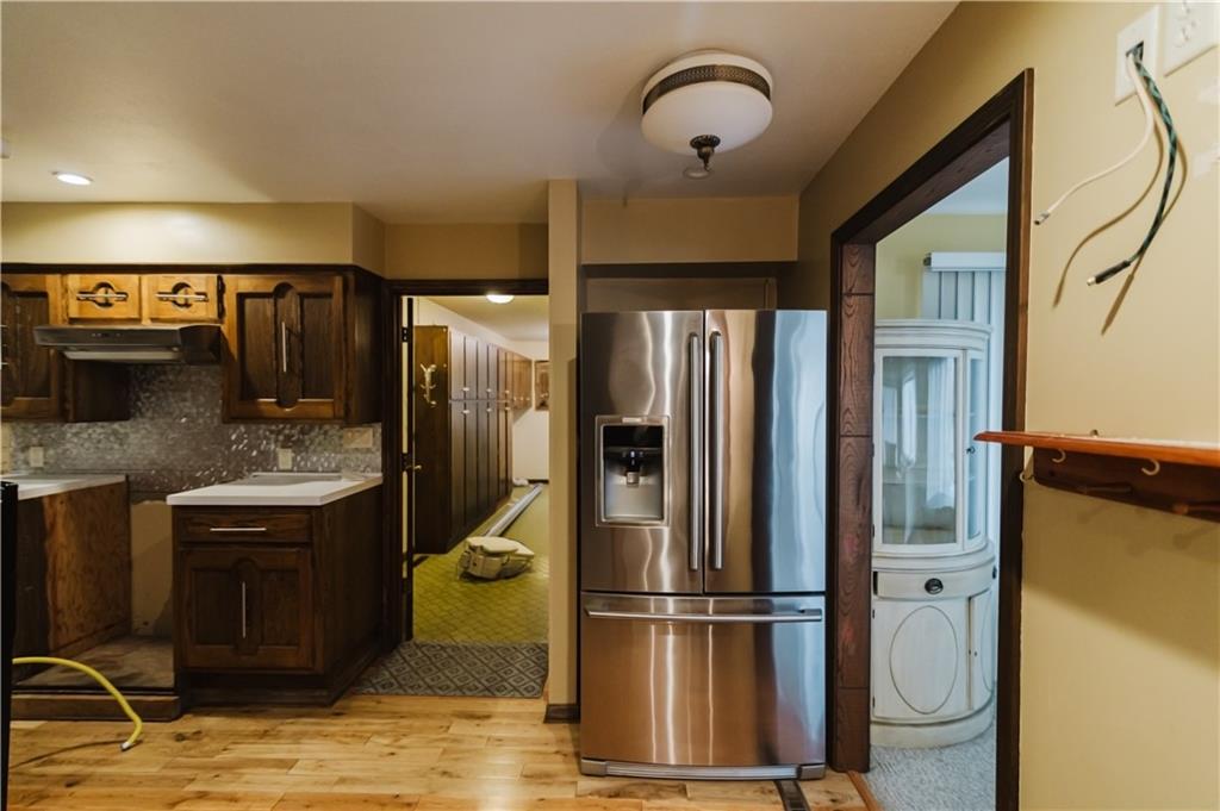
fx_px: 542
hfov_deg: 96.8
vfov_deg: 73.7
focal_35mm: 16
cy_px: 406
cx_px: 610
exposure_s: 1/200
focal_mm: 16
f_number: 2.8
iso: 800
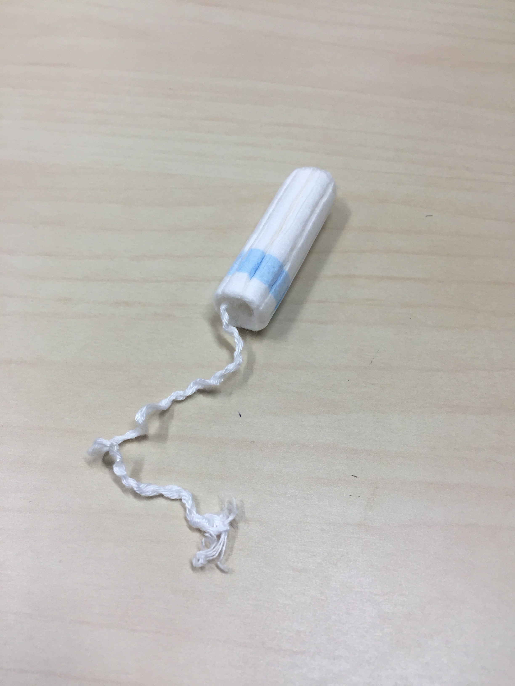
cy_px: 343
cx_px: 258
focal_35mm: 29
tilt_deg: -58.6
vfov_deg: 61.7
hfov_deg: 48.2
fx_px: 575
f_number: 2.2
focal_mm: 4.15
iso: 50
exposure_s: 1/100
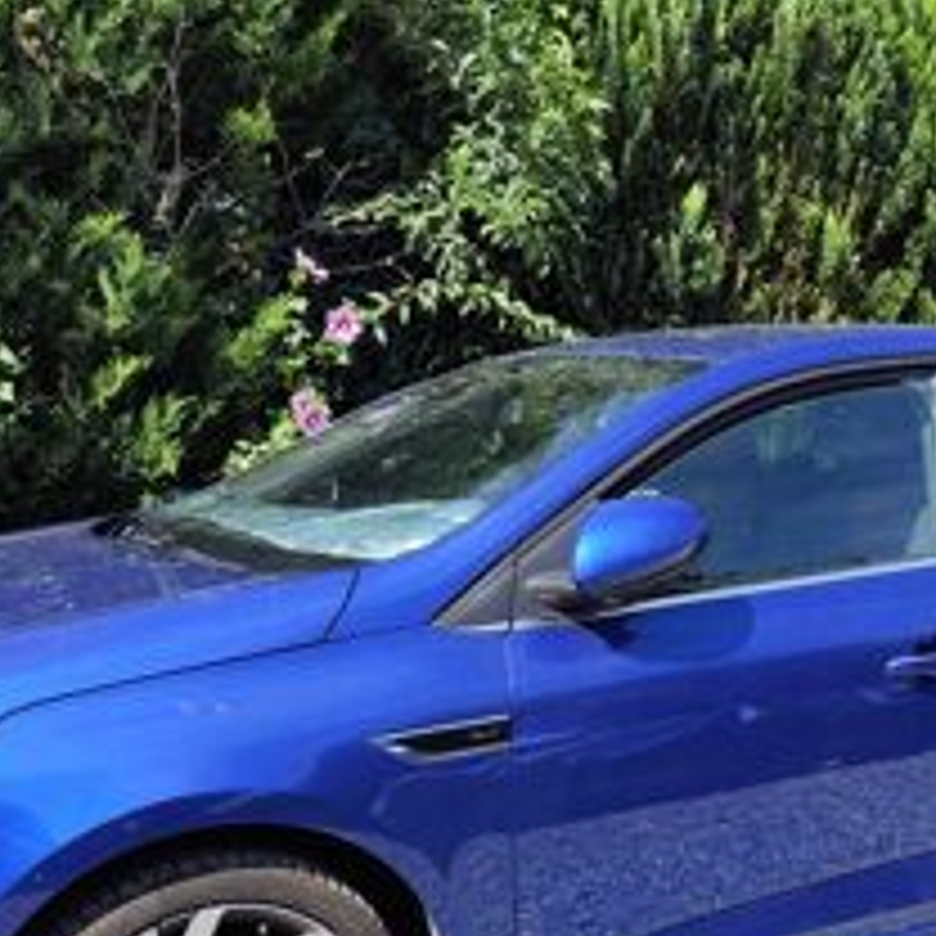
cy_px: 734
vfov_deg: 35.0
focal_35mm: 47
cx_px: 540
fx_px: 1438
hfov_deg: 36.0
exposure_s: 1/860
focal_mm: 6.14
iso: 50
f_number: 1.65
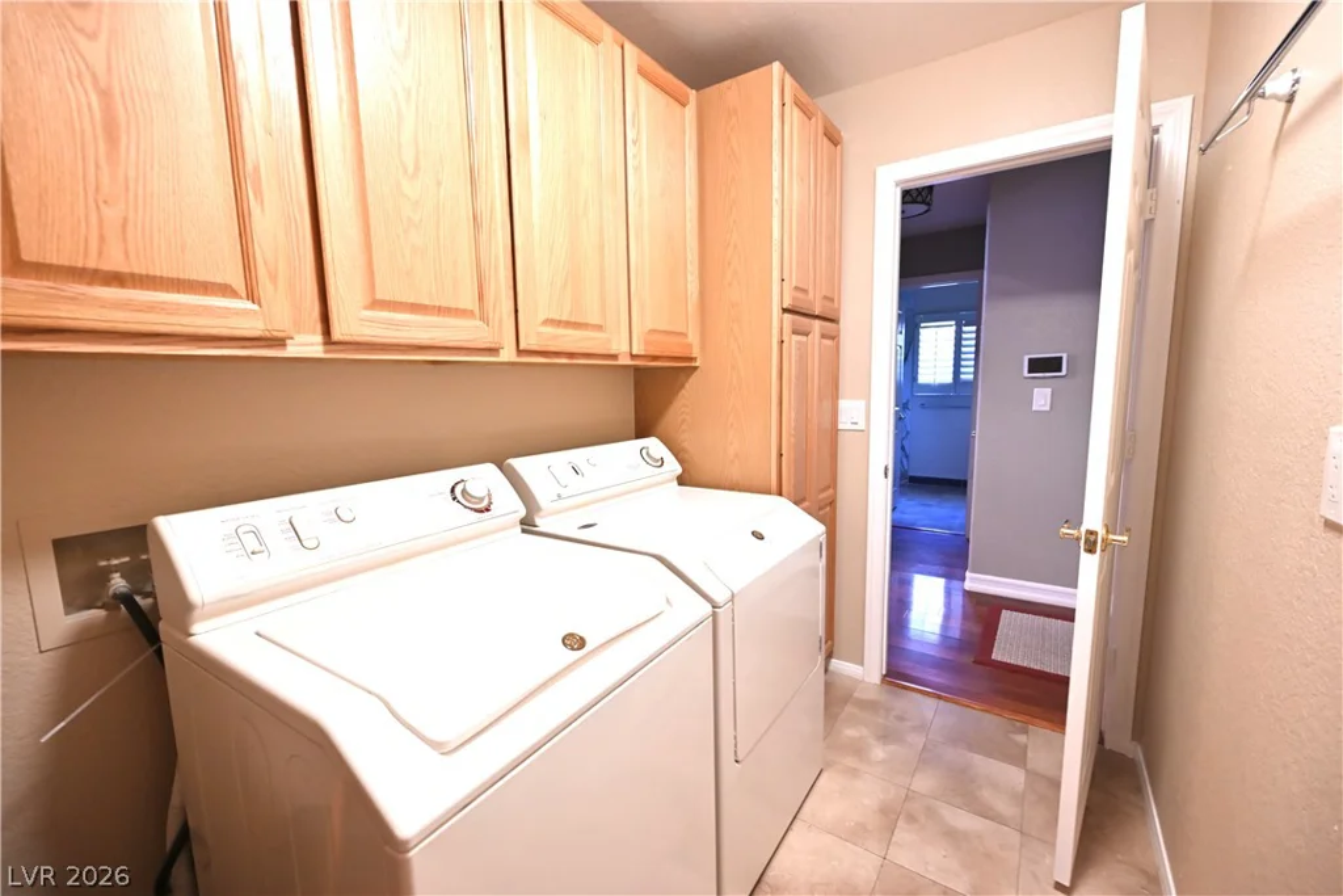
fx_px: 522
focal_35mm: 14
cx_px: 672
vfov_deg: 81.2
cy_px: 448
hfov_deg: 104.2
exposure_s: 1/60
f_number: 5
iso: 2000
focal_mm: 14
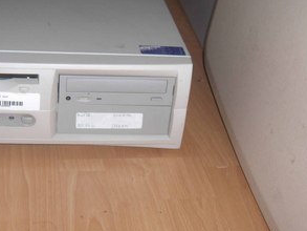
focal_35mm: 64
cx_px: 93
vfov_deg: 22.8
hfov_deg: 30.0
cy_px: 71
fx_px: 568
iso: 100
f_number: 2.8
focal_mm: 8
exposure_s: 1/60
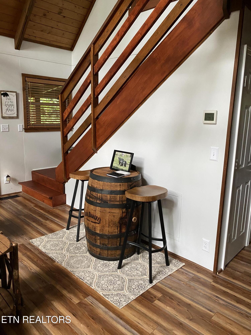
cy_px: 168
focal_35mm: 26
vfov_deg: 67.3
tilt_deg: -10.4
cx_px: 126
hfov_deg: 53.1
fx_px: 251
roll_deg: -2.4
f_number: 1.8
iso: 320
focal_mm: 4.25
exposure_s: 1/60
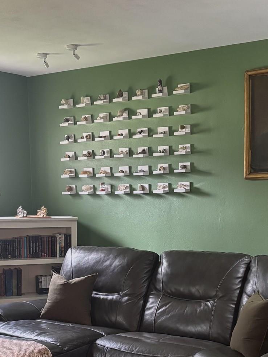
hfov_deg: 24.0
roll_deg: +0.5
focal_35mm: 61
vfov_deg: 31.0
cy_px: 278
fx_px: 629
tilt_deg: -8.2
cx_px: 110
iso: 500
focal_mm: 5.96
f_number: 1.6
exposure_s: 1/60
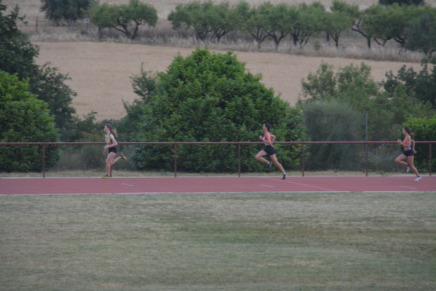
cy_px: 146
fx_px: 3633
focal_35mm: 300
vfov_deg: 4.6
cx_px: 218
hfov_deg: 6.9
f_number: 6.3
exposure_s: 1/250
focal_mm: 200
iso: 1600
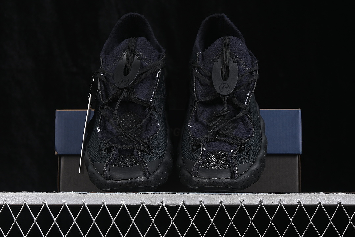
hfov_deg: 27.0
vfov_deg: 18.2
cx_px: 178
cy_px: 118
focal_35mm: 75
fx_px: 740
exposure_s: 1/60
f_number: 6.3
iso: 160
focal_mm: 50
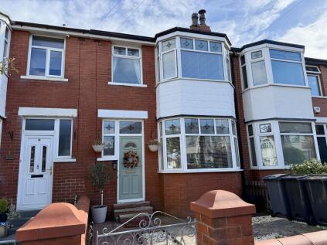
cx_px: 164
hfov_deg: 71.6
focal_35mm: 24
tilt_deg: +10.6
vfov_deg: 56.8
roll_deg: +3.0
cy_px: 122
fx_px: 227
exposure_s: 1/2169
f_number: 1.78
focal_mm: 6.76
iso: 100
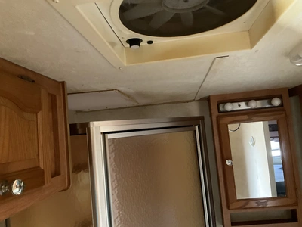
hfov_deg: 61.7
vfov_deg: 48.2
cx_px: 151
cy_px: 114
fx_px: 253
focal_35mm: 29
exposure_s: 1/30
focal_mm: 3
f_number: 1.8
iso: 400
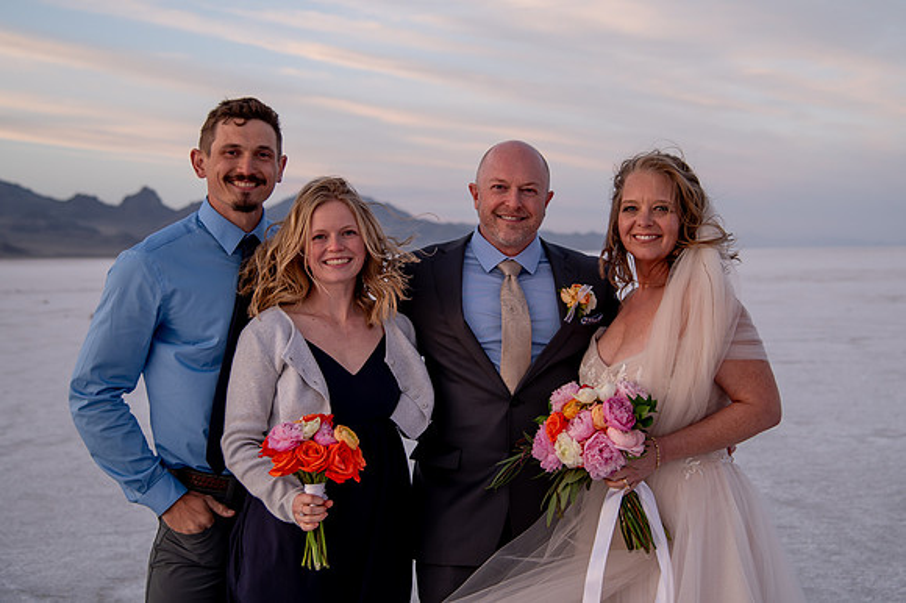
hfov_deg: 34.8
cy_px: 253
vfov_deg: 23.6
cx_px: 503
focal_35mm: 57
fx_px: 1444
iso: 200
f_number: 4
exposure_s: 1/200
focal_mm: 48
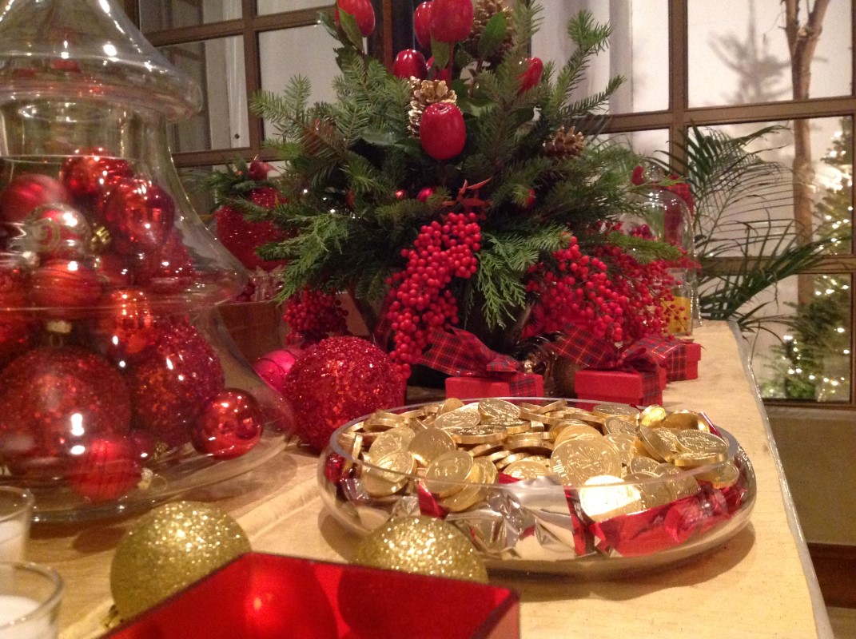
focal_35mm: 35
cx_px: 428
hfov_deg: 52.7
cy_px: 320
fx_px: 864
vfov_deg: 40.6
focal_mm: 4.28
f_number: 2.4
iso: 800
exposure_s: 1/15
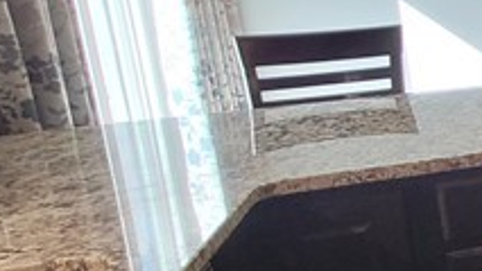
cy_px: 45
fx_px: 869
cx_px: 1093
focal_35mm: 68
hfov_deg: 16.4
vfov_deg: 17.6
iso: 125
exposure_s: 1/60
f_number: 2.2
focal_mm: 1.74
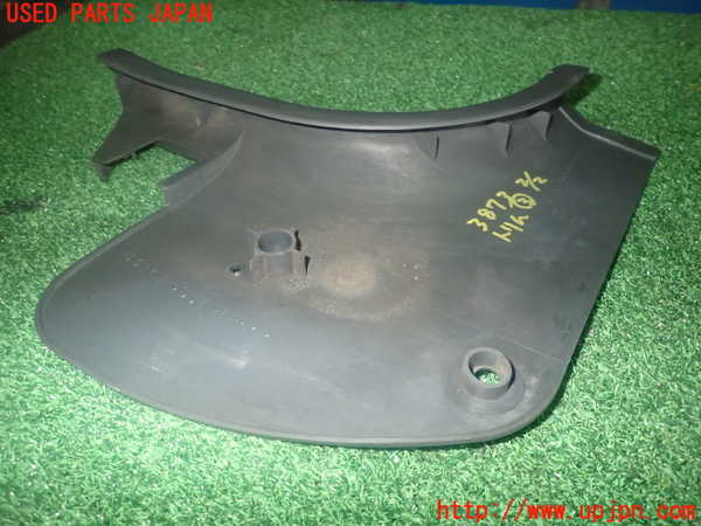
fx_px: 506
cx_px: 350
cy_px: 263
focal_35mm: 25
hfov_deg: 69.4
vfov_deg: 54.9
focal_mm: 4.5
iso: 640
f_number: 5.6
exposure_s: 1/30
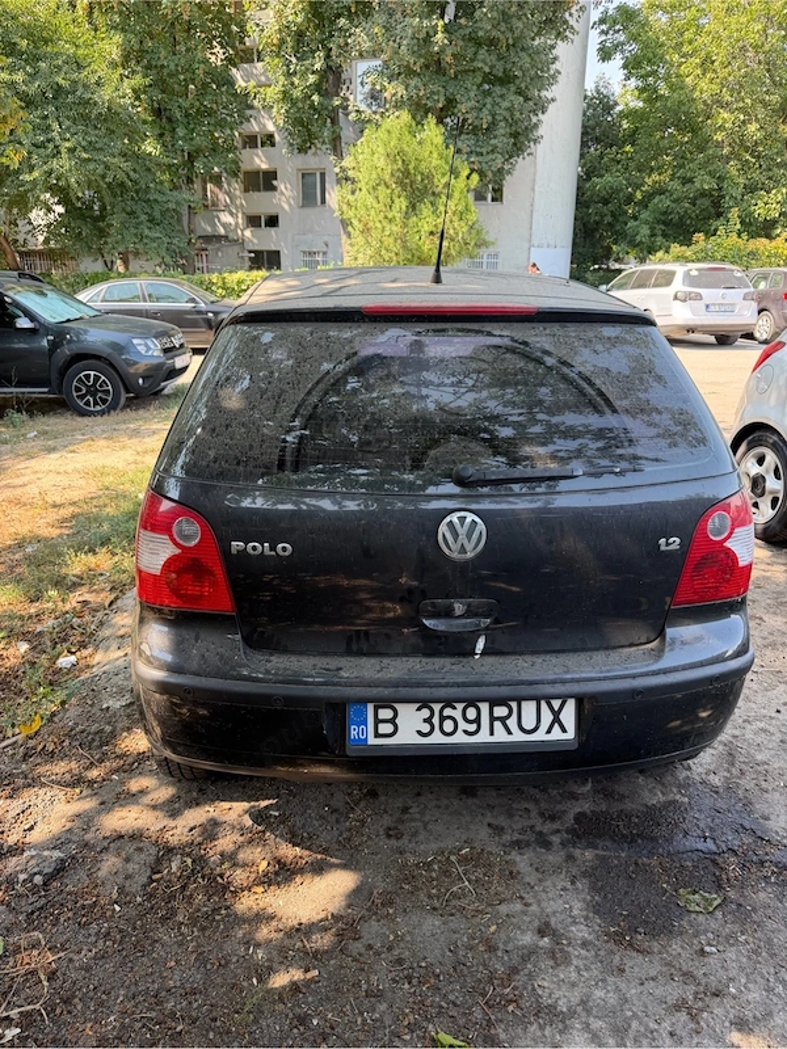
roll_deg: -0.6
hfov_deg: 56.8
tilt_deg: -20.9
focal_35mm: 24
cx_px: 394
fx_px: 728
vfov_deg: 71.6
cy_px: 524
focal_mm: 6.76
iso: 80
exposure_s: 1/253
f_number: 1.78
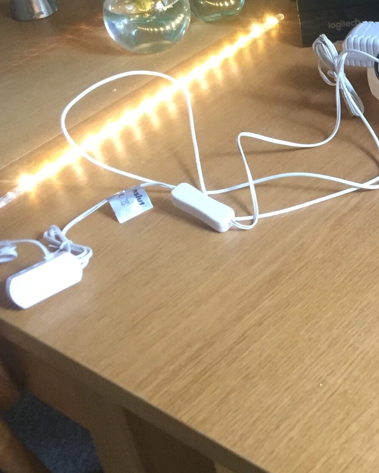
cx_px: 404
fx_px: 911
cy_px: 114
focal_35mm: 65
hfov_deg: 22.3
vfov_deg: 28.7
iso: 250
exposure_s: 1/25
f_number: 2.2
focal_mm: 4.15
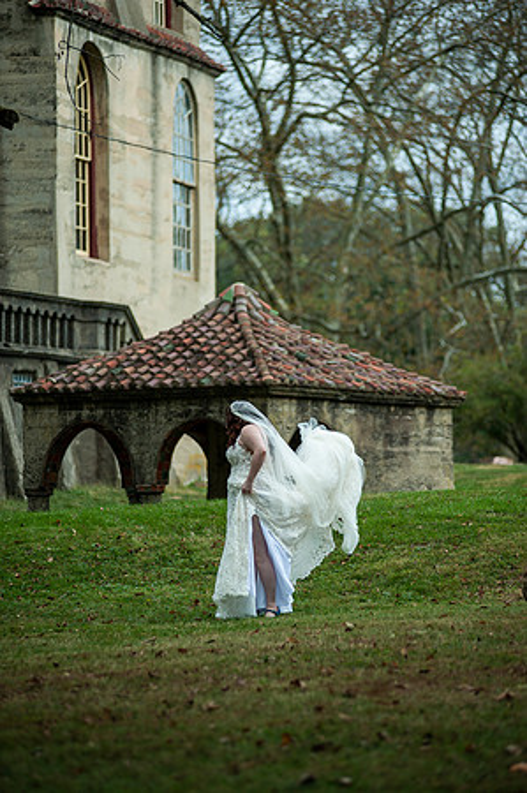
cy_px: 396
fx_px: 3411
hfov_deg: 8.8
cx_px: 264
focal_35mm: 155
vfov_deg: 13.3
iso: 200
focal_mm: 155
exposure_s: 1/2000
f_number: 2.8
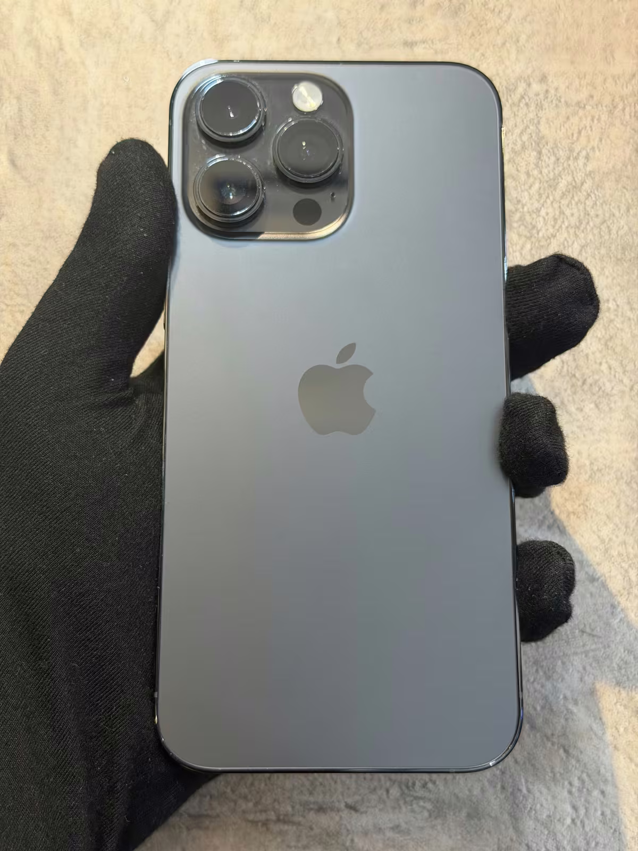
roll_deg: -3.0
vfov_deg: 39.7
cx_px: 319
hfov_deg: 30.3
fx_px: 1180
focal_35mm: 48
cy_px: 426
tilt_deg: +12.4
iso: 160
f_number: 1.78
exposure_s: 1/50
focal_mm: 6.76
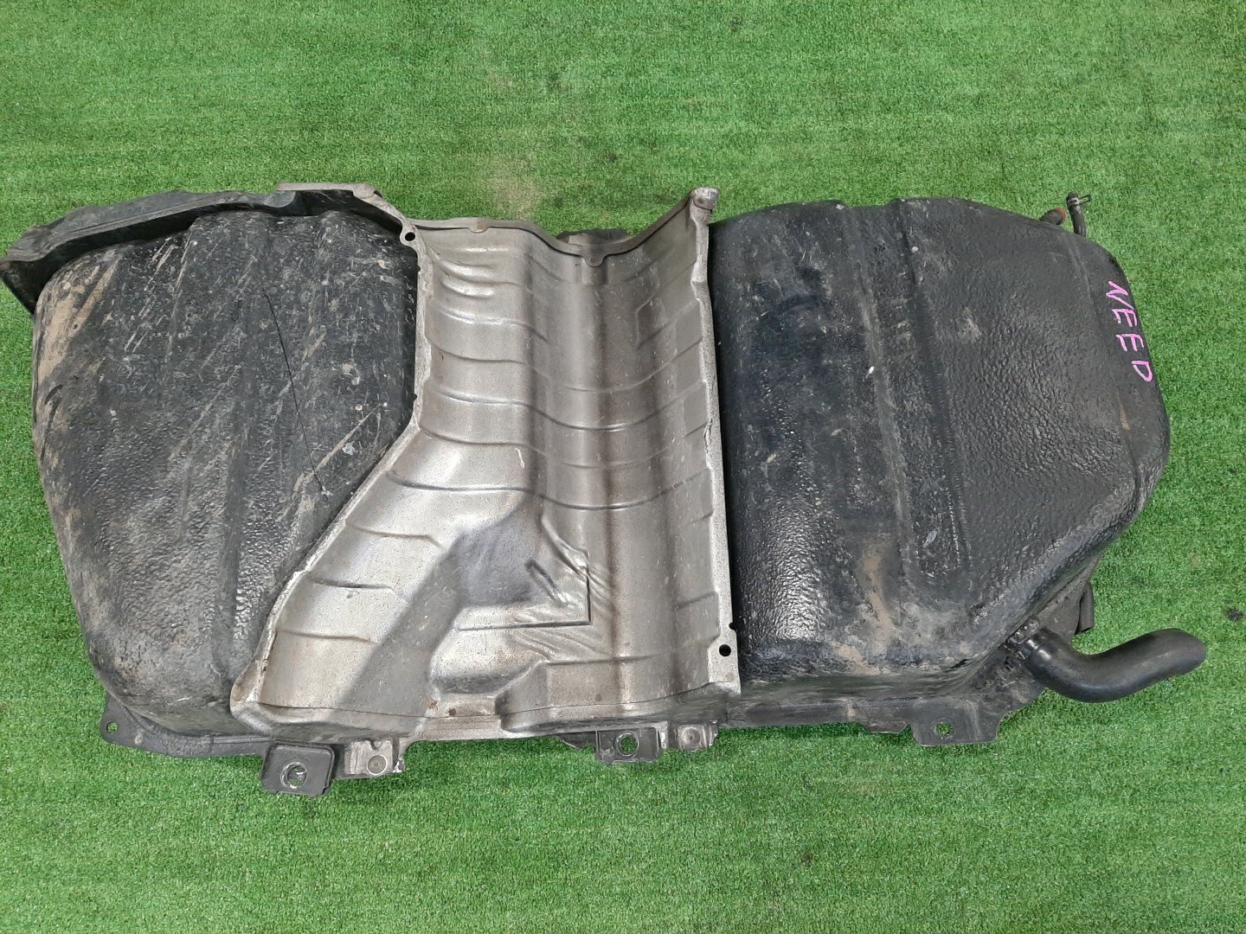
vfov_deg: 53.1
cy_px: 467
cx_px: 623
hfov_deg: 67.3
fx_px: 936
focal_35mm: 26
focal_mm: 3.93
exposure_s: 1/50
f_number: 1.7
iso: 232
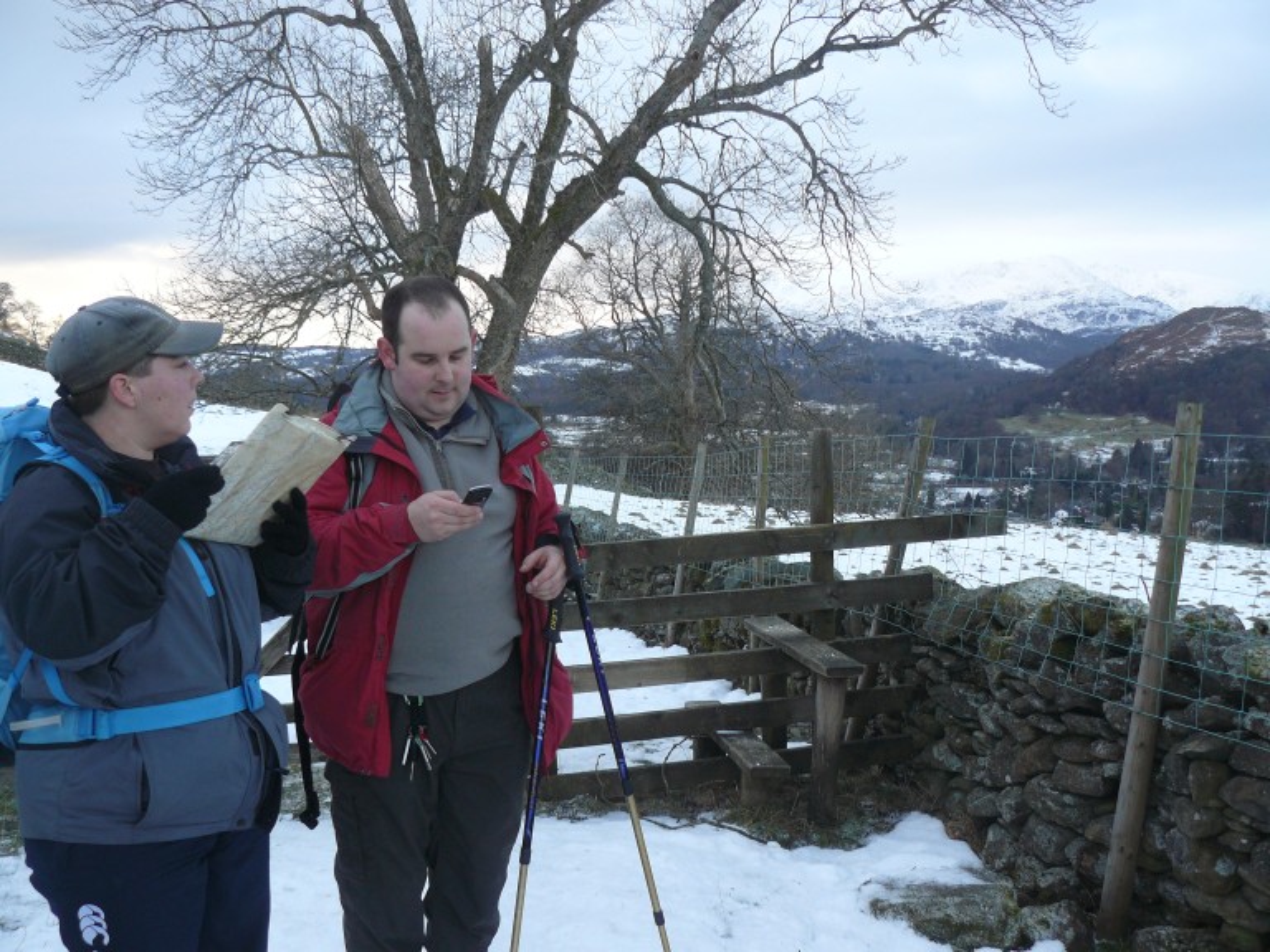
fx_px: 1321
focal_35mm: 36
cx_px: 635
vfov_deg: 39.7
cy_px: 476
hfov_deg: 51.4
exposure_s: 1/100
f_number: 3.2
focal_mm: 6
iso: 100
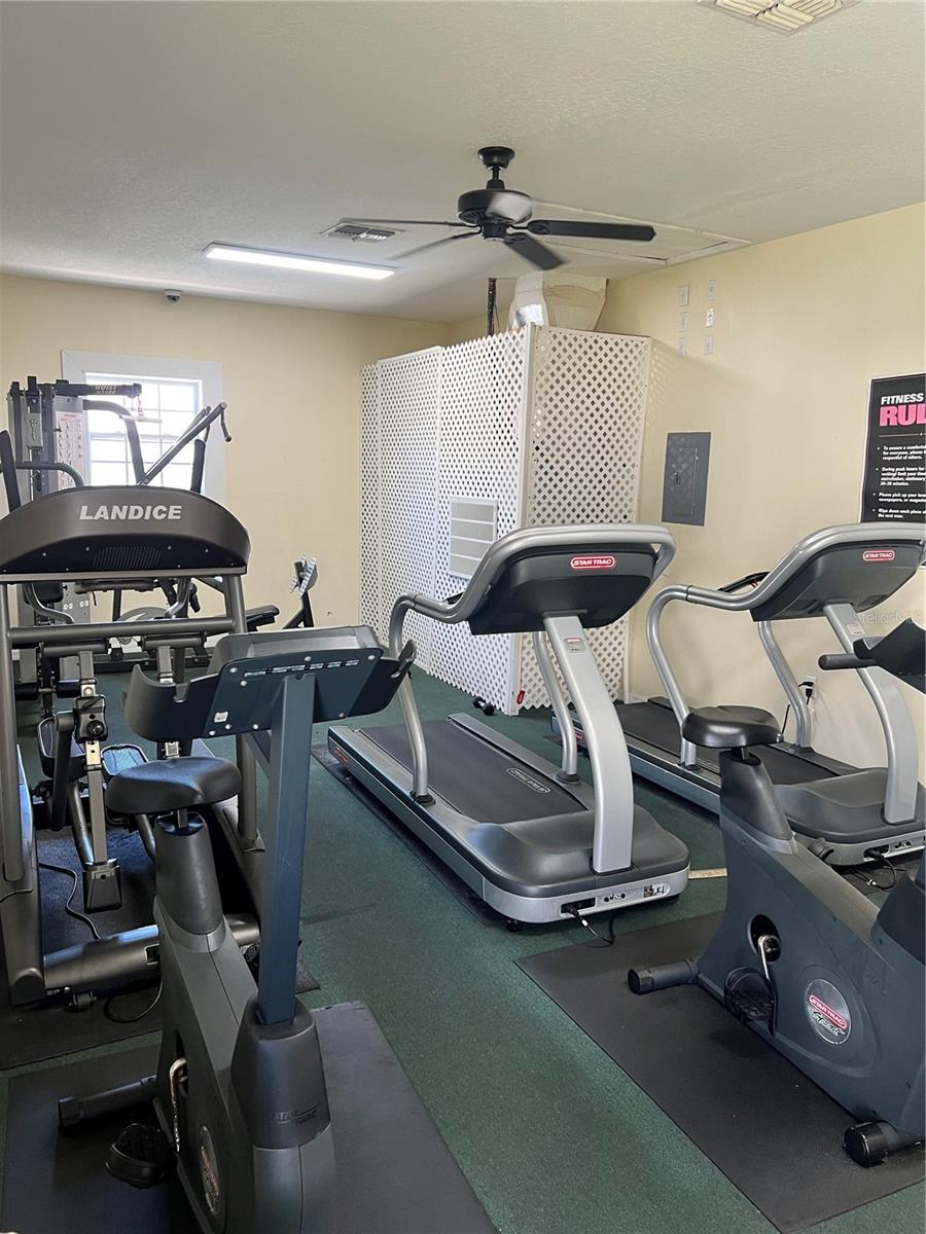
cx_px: 463
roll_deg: -2.7
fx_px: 927
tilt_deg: -7.1
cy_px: 617
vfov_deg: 67.3
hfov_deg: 53.1
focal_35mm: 26
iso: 80
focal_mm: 5.7
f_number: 1.5
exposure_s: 1/60
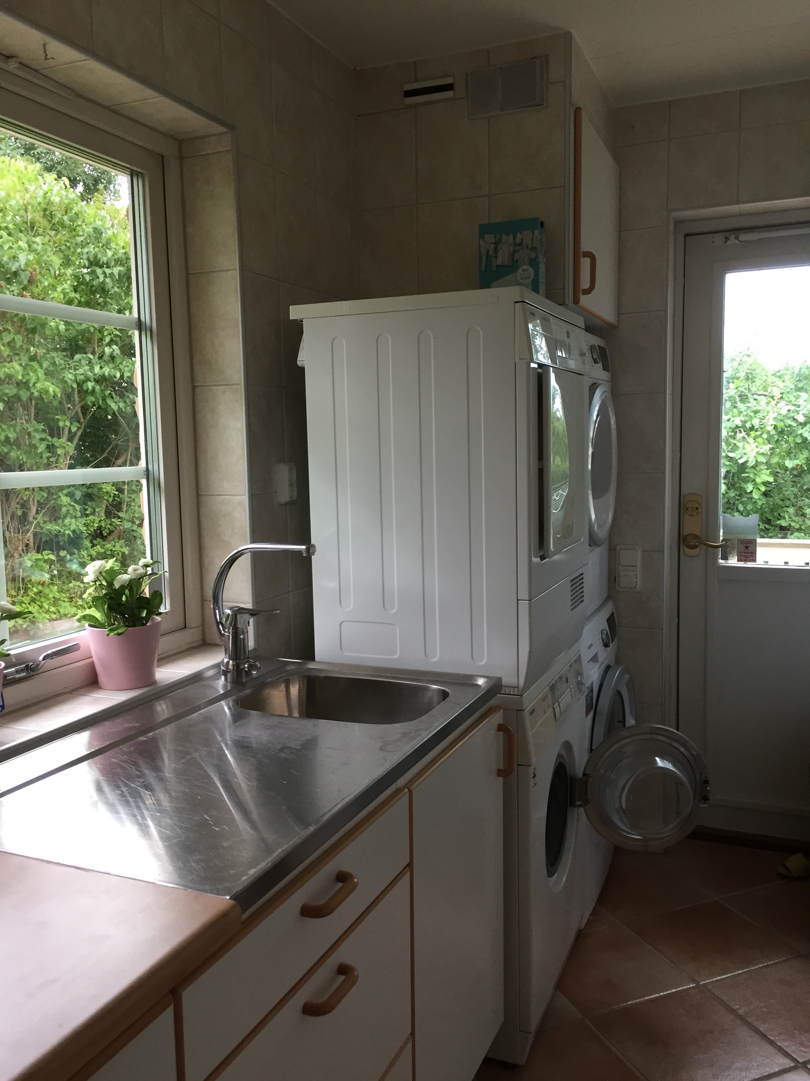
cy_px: 540
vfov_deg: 61.7
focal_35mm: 29
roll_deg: +1.0
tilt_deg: -5.7
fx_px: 905
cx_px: 405
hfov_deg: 48.2
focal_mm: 4.15
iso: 64
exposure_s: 1/33
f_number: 2.2
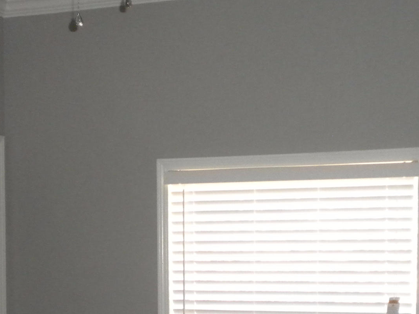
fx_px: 1113
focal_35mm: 92
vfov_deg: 15.6
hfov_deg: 21.3
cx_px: 147
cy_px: 355
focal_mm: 6.6
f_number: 3.5
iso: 400
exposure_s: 1/36.6
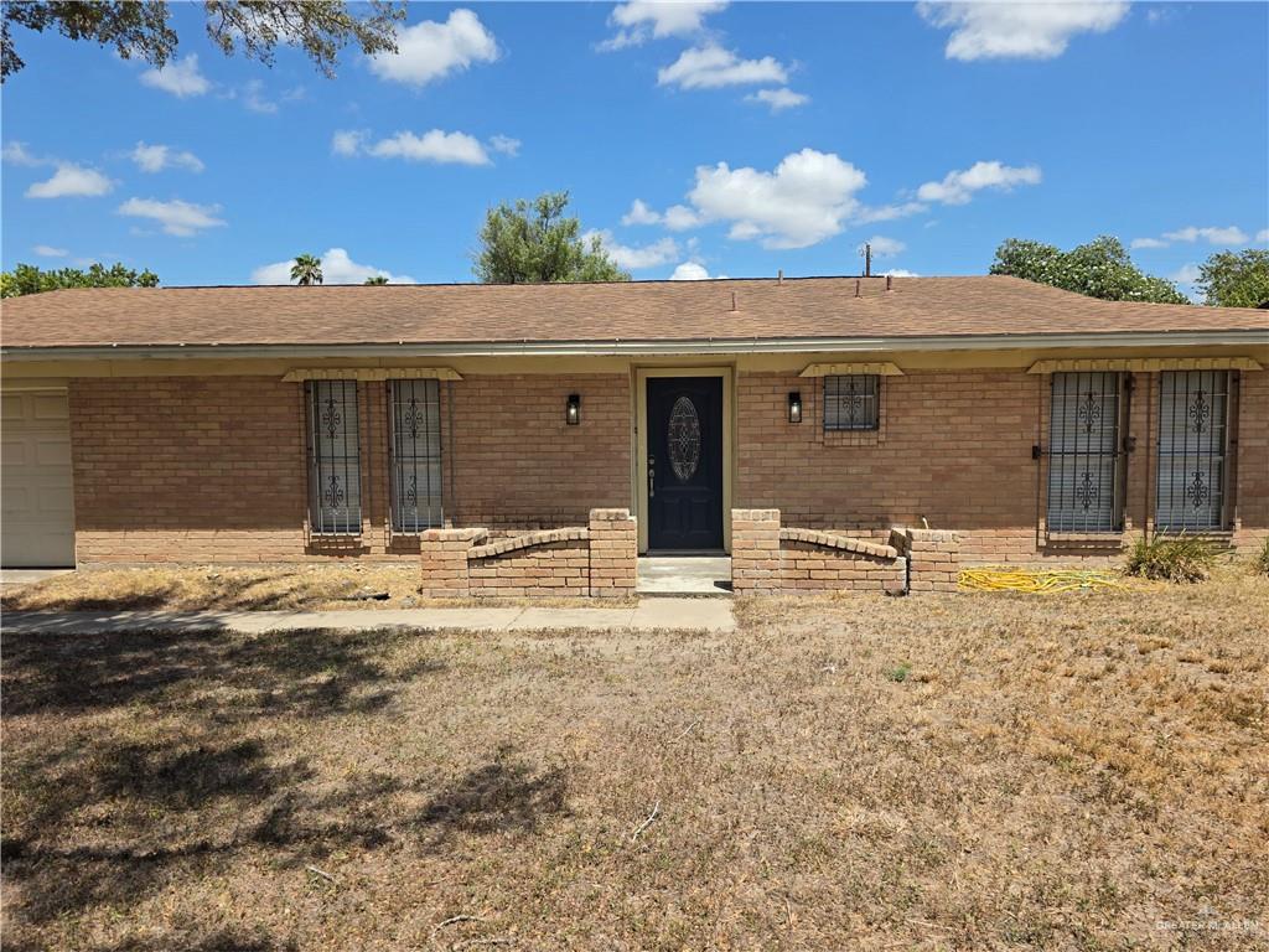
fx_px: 843
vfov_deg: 58.9
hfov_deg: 73.9
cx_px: 634
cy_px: 476
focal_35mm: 23
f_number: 1.7
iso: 80
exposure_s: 1/5778
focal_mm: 6.3
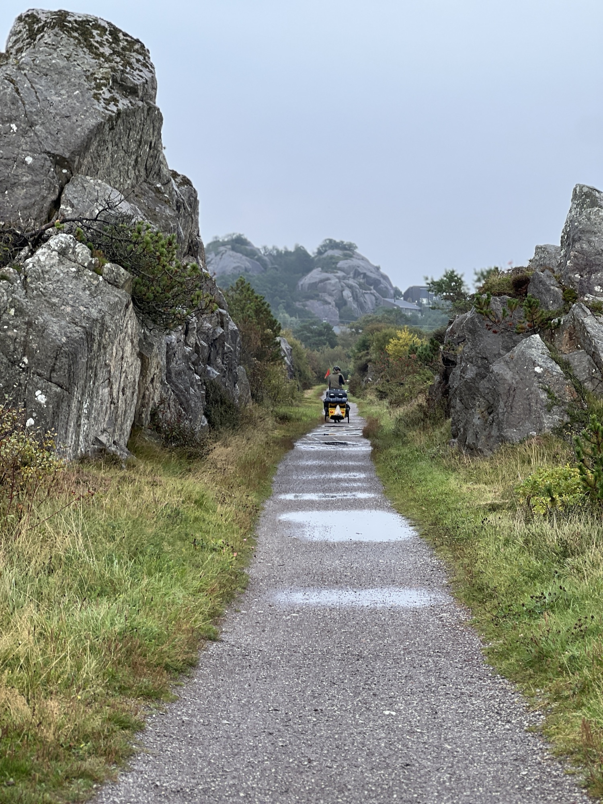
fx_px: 1788
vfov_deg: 25.3
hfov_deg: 19.1
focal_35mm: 77
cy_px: 402
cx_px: 302
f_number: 2.8
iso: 25
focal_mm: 9
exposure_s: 1/274
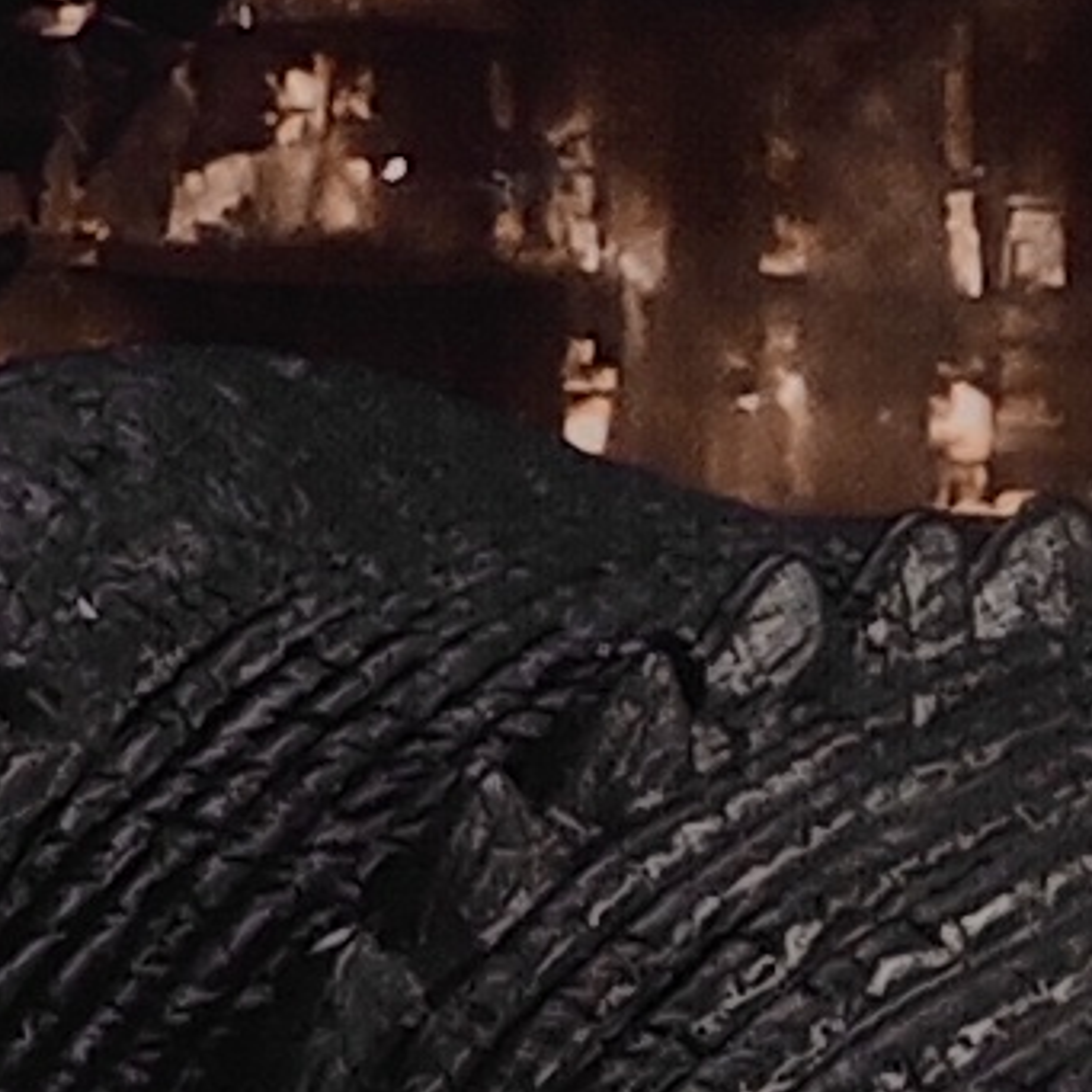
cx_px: 1649
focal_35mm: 677
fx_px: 24162
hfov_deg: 2.6
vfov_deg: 2.6
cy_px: 2799
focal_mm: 7.48
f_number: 2.4
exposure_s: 1/15.2
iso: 400
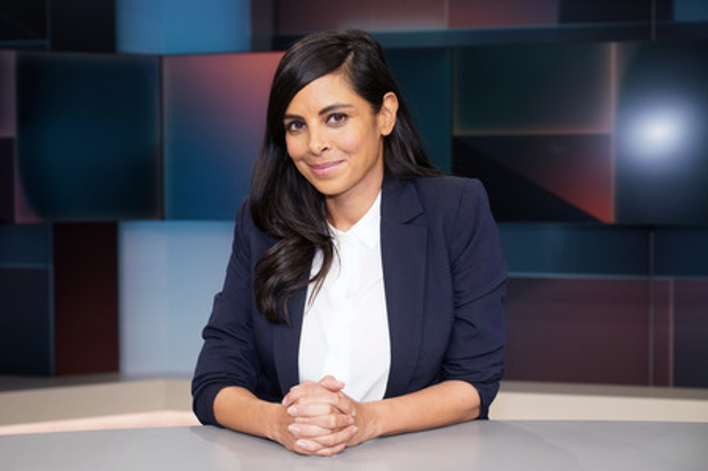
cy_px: 236
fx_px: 1061
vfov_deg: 25.0
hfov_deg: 36.9
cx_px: 354
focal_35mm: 54
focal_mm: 54
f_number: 5
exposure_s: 1/160
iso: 2000
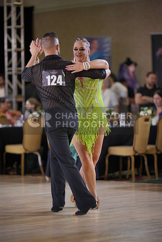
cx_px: 81
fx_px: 1012
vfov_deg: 13.7
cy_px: 121
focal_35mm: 150
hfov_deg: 9.2
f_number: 2
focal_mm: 150
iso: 1000
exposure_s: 1/500
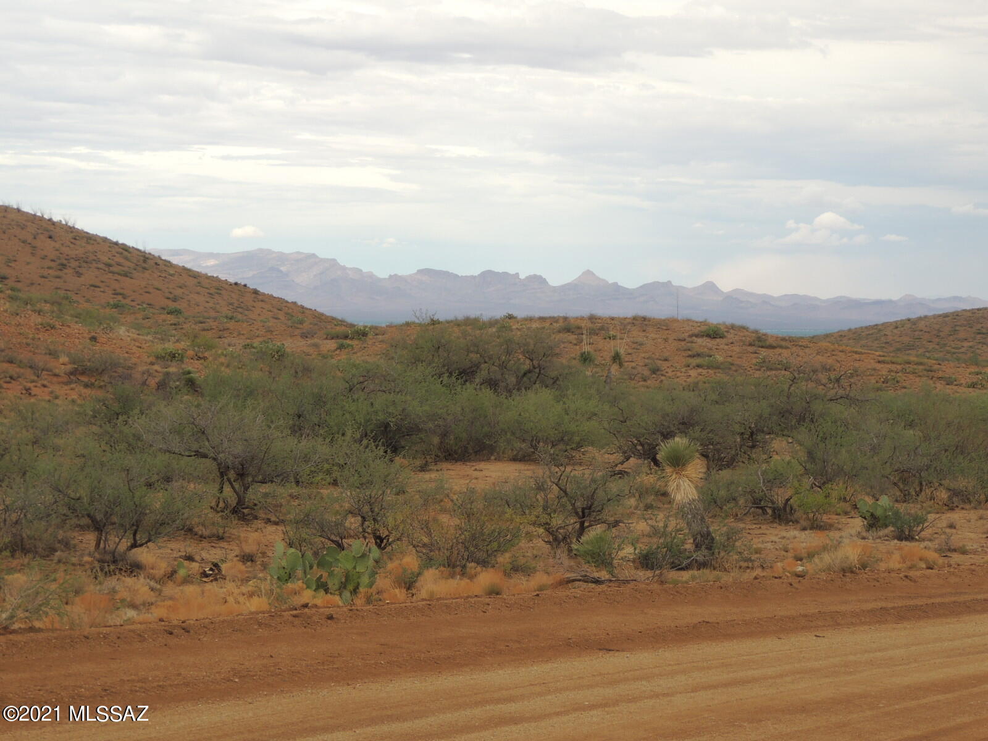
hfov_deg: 19.6
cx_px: 494
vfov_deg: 14.8
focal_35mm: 100
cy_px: 370
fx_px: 2854
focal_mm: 17.8
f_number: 4.1
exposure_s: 1/400
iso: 100
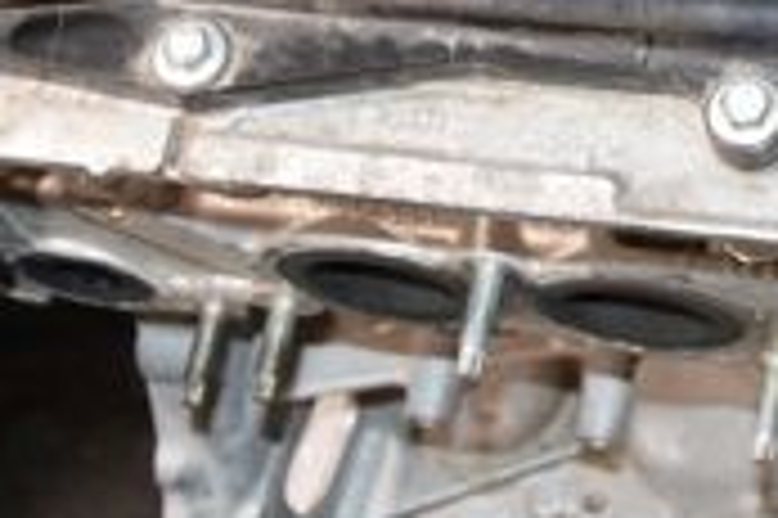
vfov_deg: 10.9
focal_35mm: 122
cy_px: -203
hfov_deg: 16.4
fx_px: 2634
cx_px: 827
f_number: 5.6
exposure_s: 1/60
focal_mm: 22
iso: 1600
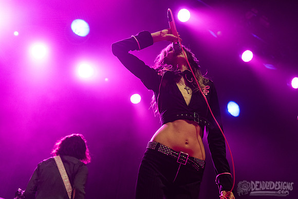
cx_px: 151
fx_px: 409
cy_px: 97
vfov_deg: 27.3
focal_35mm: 49
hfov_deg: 40.1
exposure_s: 1/200
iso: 2500
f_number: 3.2
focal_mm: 48
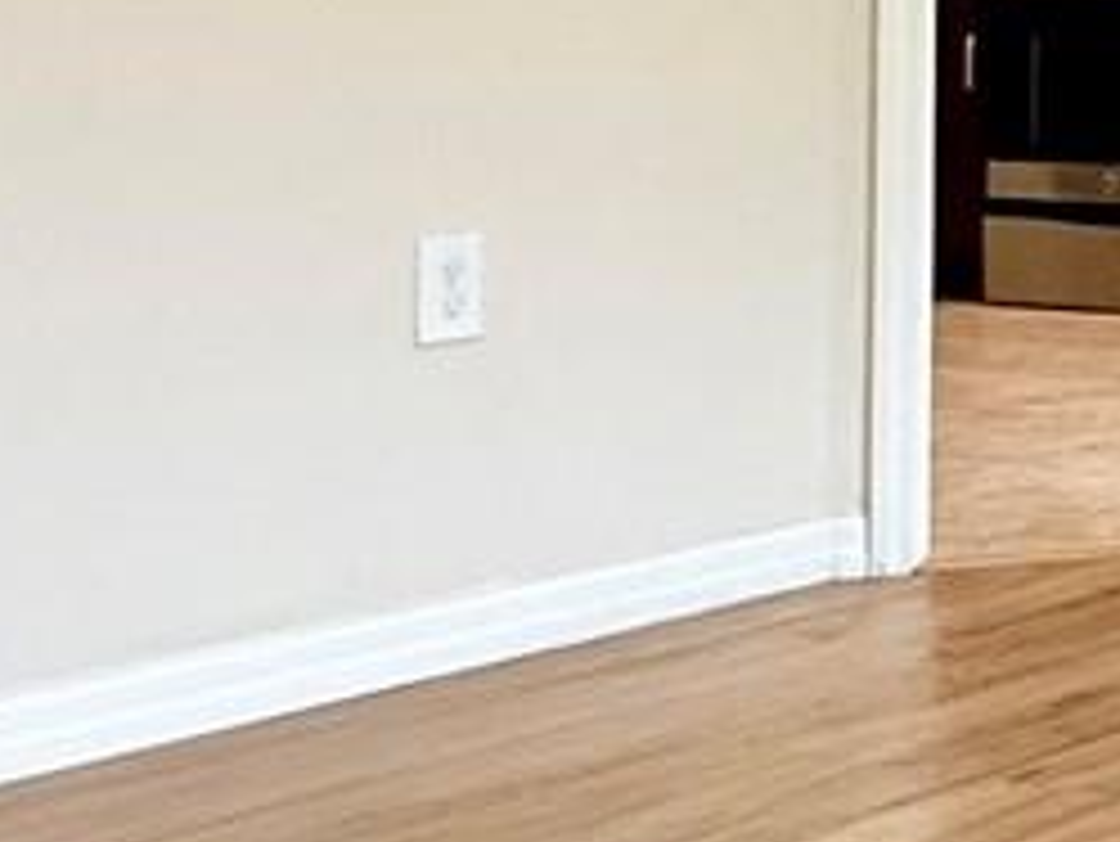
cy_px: -59
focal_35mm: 90
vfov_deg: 16.0
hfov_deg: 16.5
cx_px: 2249
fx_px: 2913
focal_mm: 2.22
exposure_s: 1/120
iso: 200
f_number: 2.2
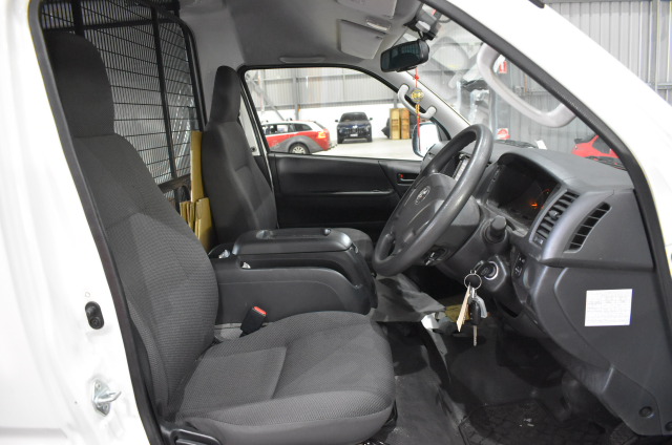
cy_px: 222
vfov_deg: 47.7
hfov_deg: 67.5
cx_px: 336
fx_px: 503
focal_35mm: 27
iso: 5000
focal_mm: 18
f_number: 3.5
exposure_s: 1/60
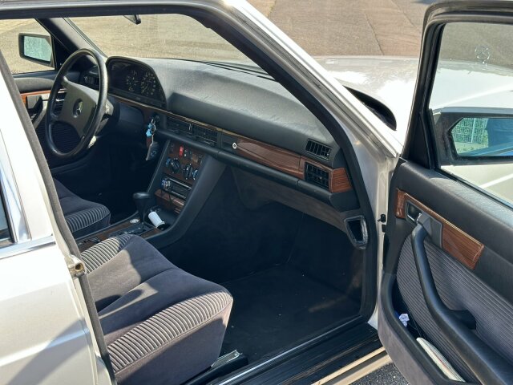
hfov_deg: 39.7
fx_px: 711
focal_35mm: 48
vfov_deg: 30.3
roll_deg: -0.4
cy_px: 192
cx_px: 256
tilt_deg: -22.5
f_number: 1.78
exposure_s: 1/541
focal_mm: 6.86
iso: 80
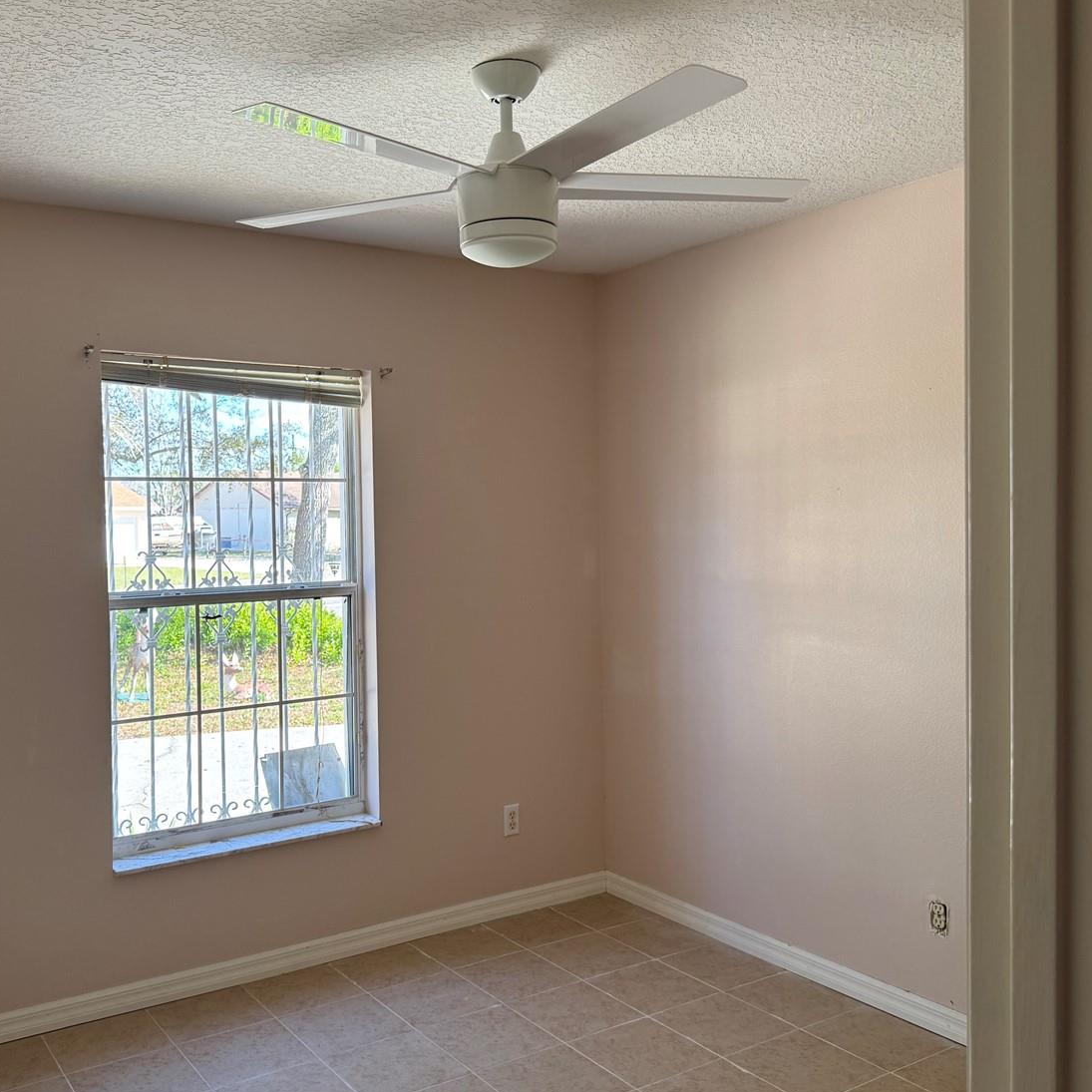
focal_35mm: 31
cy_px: 547
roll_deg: +0.6
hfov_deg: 52.3
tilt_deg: -1.7
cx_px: 456
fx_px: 1106
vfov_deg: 52.5
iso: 125
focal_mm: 6.76
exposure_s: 1/120
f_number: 1.78
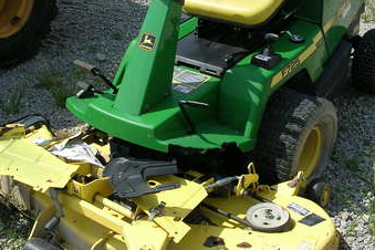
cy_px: 98
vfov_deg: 22.6
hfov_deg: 33.4
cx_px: 183
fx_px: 625
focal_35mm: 60
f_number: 3.7
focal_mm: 6
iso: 50
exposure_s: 1/657
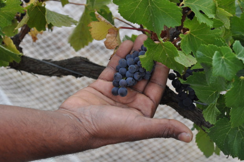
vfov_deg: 18.1
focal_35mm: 75
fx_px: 507
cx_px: 122
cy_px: 81
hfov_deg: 27.0
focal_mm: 50
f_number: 6.3
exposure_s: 1/160
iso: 200
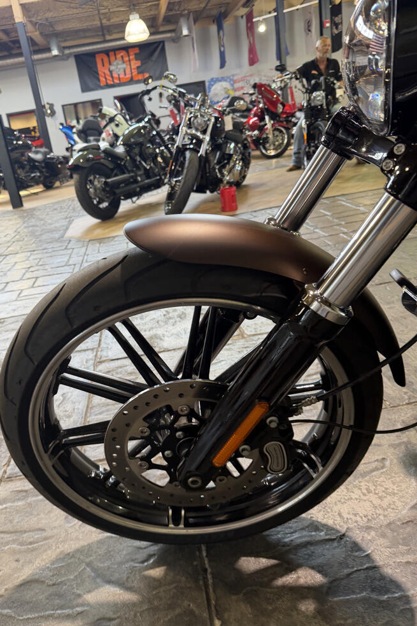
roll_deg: +9.1
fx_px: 452
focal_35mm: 26
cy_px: 309
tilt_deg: -20.0
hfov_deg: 49.3
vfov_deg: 69.4
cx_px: 174
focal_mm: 6.76
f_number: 1.78
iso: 125
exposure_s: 1/60
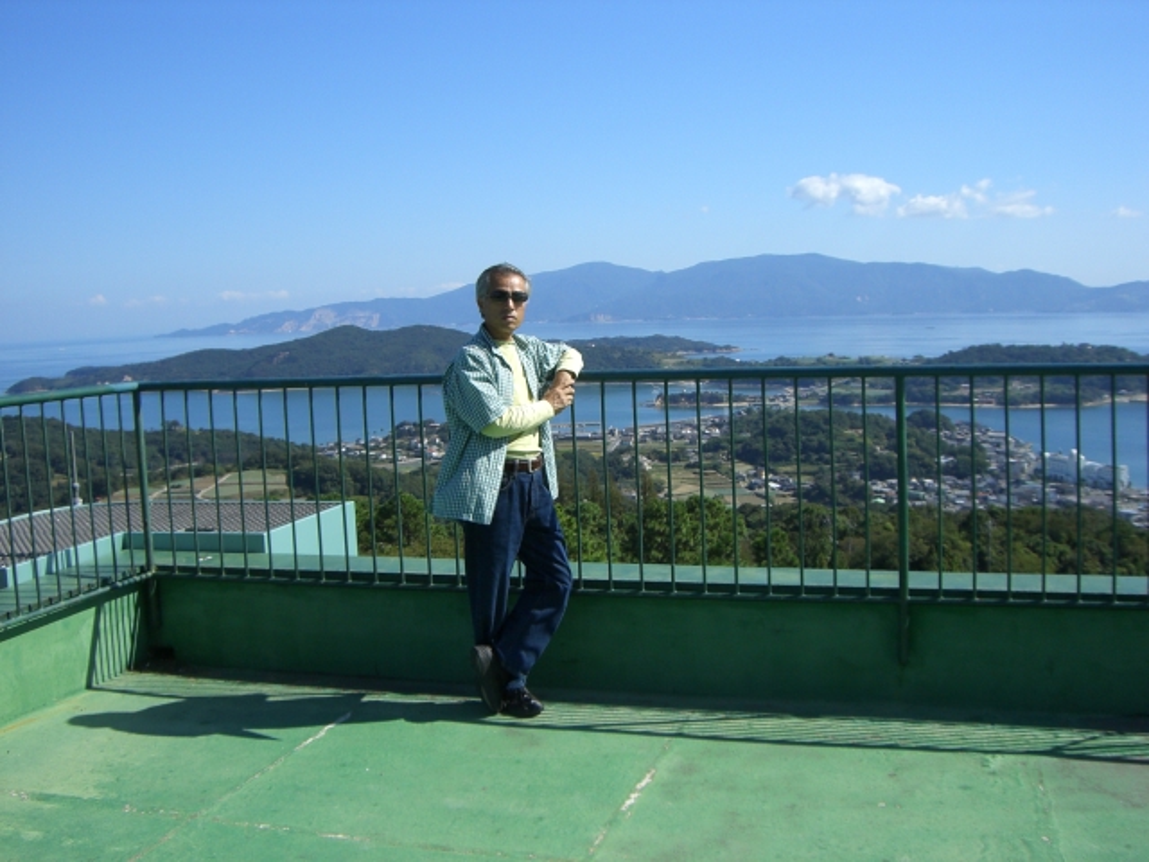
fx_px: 1261
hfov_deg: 49.0
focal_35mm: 38
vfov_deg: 37.7
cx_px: 574
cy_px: 431
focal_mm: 6.2
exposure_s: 1/800
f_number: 4.3
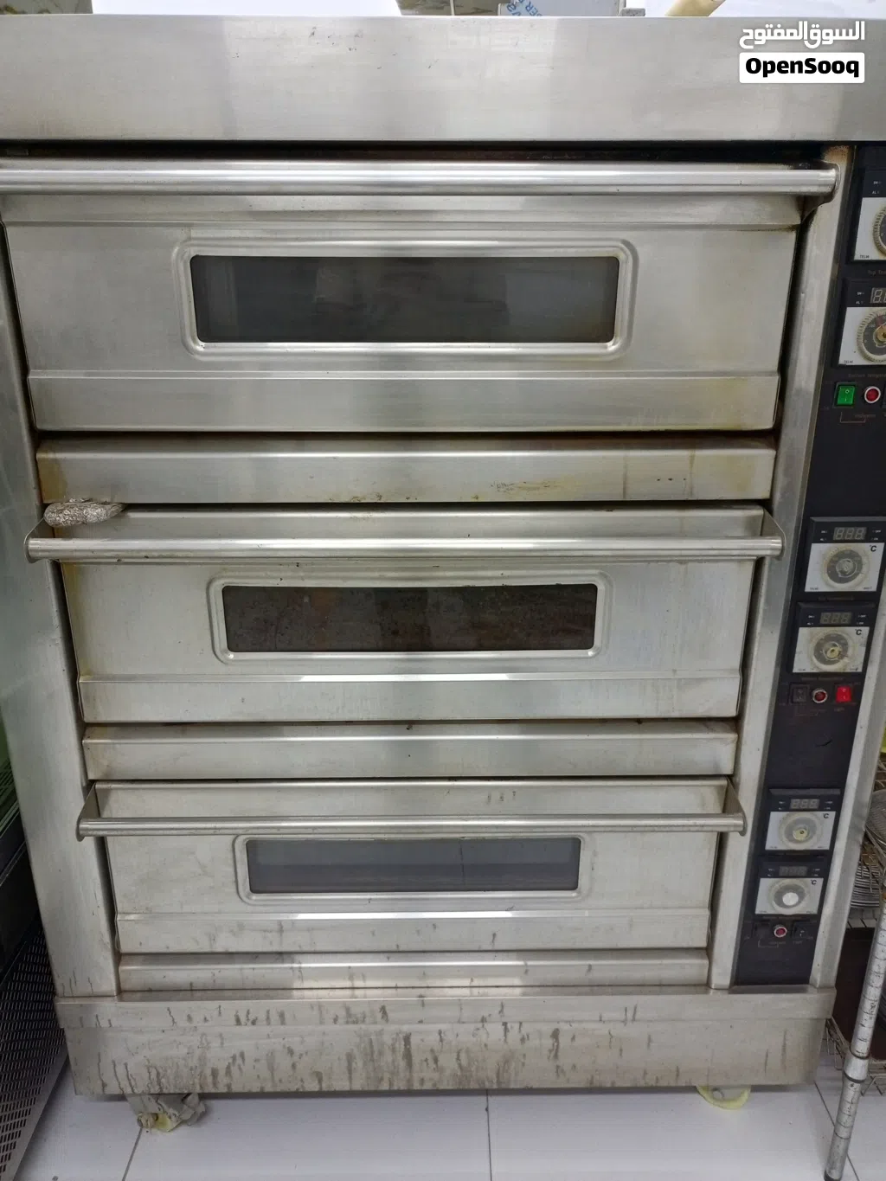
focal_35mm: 25
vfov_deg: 69.4
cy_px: 590
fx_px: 853
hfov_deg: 54.9
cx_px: 443
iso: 597
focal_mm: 4.69
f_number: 1.79
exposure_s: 1/100
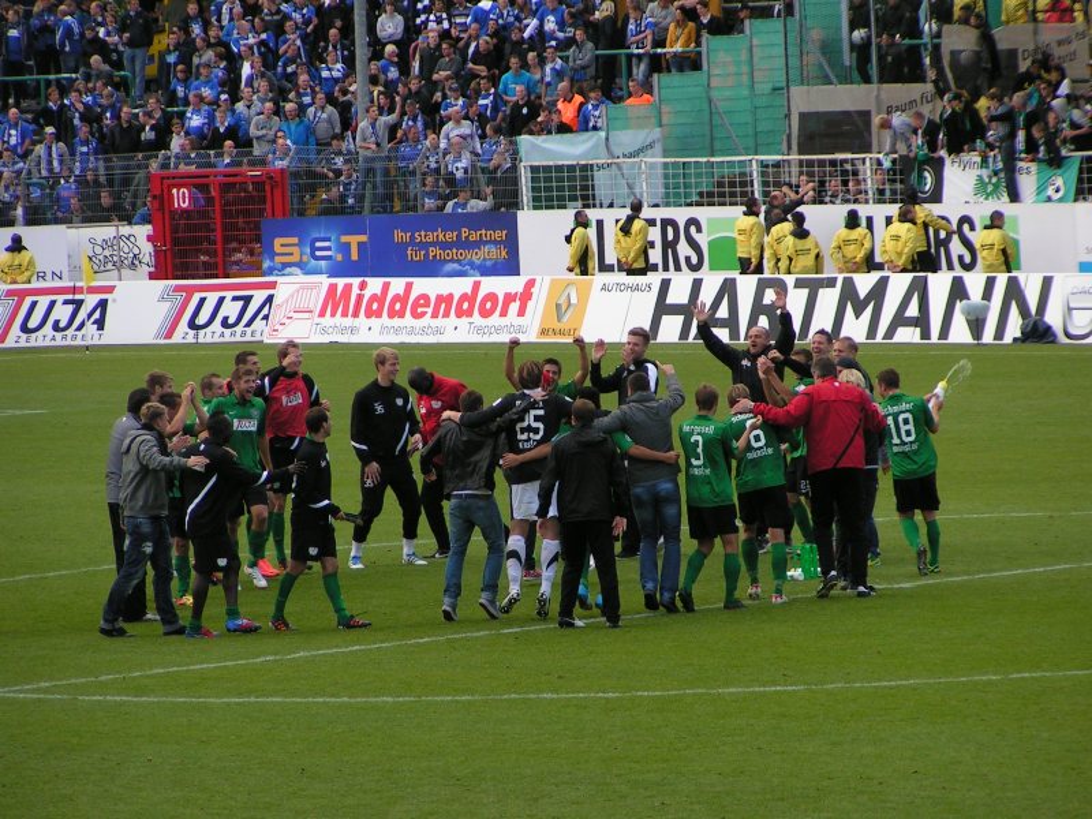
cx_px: 546
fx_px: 8549
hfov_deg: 7.3
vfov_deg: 5.5
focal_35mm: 271
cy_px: 410
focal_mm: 41.4
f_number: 3.5
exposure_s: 1/320
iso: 50
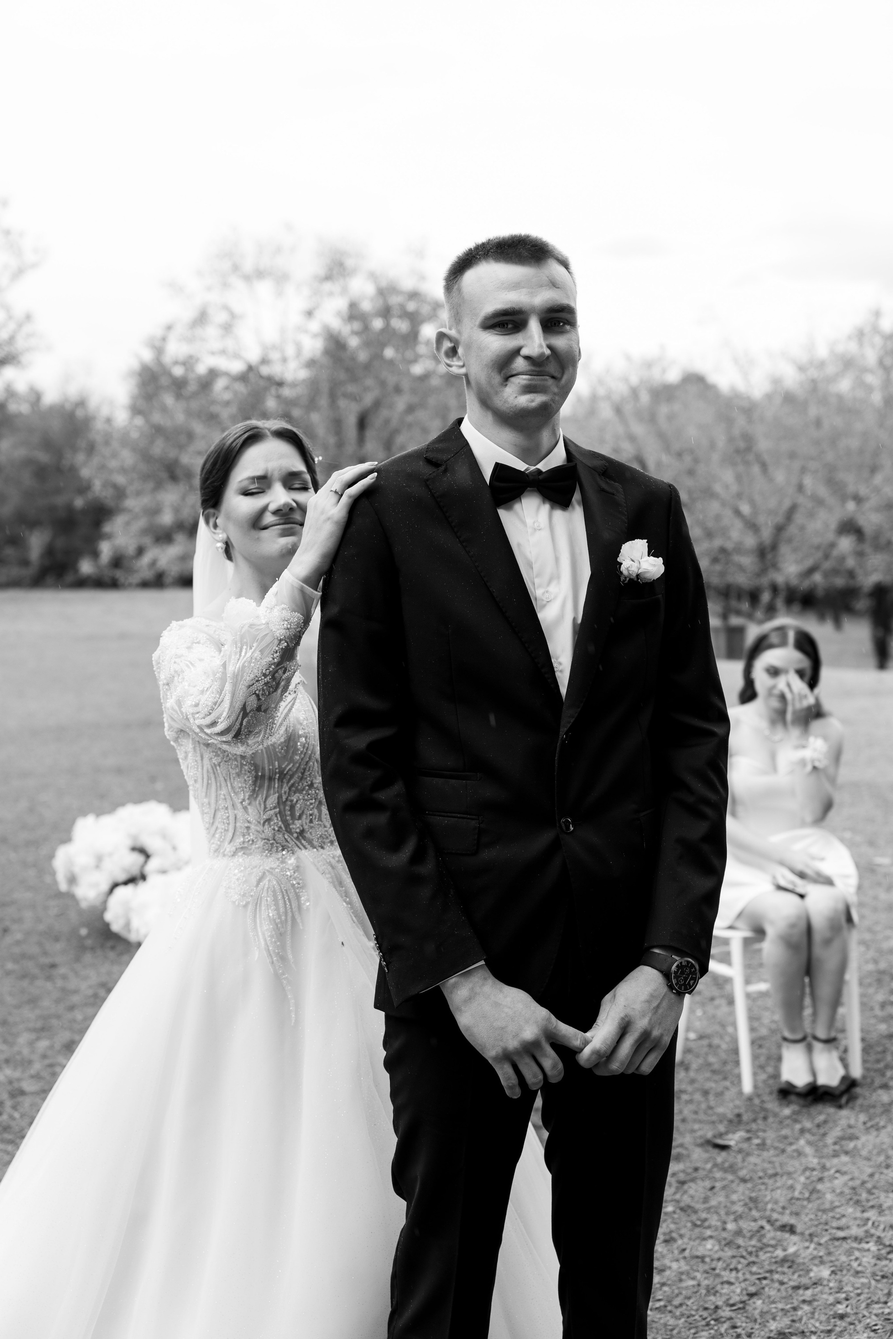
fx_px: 1786
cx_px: 446
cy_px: 670
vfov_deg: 41.1
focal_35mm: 48
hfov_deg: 28.1
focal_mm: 48
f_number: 3.5
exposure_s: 1/500
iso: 125
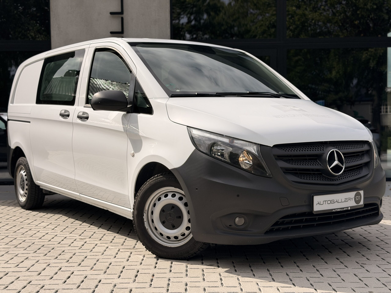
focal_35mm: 48
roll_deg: +0.3
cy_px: 146
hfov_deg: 39.7
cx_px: 196
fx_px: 542
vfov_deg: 30.3
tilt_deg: -2.4
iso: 64
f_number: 1.78
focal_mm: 6.76
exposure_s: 1/7143
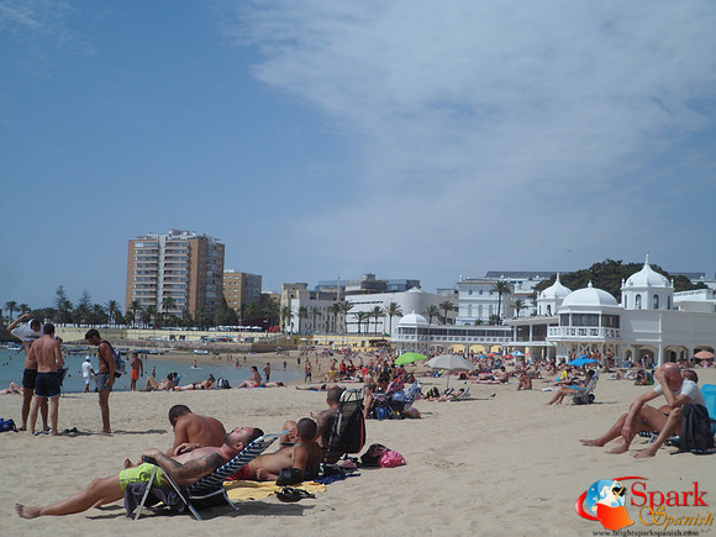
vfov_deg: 29.1
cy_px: 268
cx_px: 358
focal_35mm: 50
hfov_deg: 38.2
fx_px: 1034
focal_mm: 9.3
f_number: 4.7
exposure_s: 1/1500
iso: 80
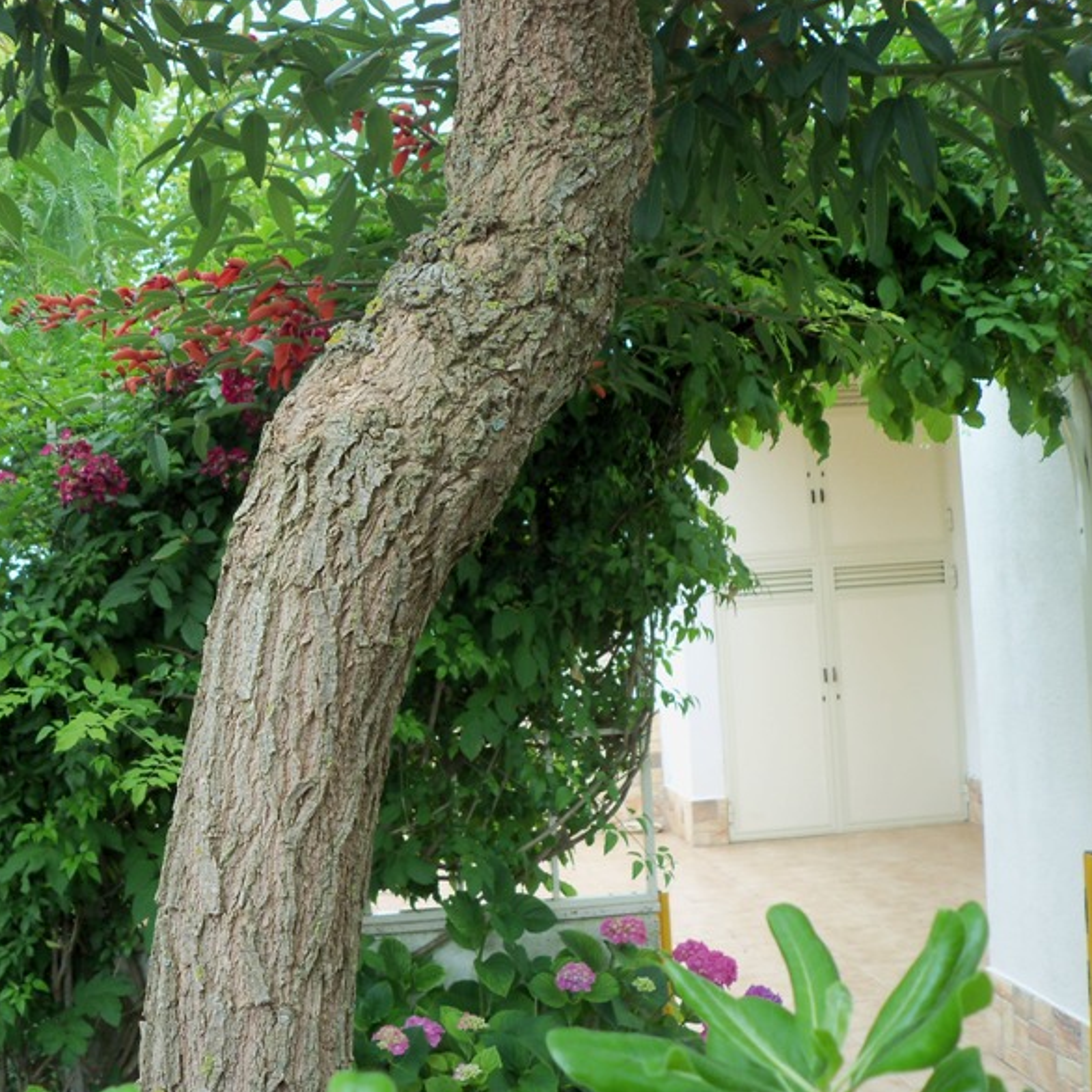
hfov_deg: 40.4
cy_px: 546
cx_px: 356
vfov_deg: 40.9
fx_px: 1463
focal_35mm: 41
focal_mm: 5.7
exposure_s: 1/80
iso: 80
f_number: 2.9
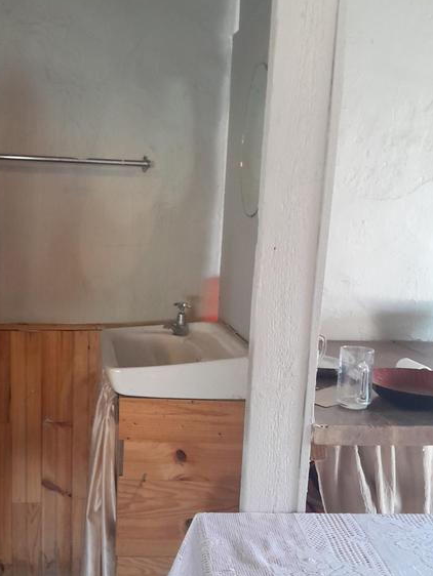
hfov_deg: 38.5
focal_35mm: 37
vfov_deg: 49.9
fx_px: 617
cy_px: 333
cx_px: 164
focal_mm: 3.98
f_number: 1.8
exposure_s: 1/24
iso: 640
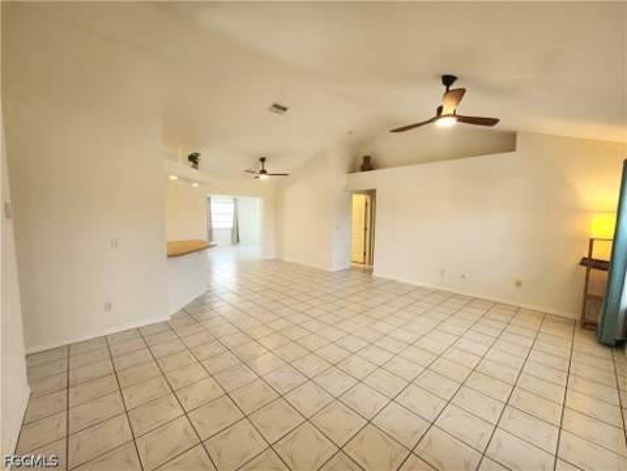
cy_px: 236
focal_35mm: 13
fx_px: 235
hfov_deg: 106.2
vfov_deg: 89.9
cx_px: 314
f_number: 2.2
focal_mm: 2.2
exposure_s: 1/60
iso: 80
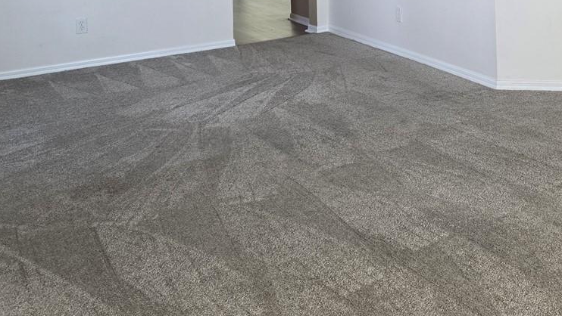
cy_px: -88
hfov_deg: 36.4
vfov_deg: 20.4
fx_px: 805
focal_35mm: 54
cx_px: 494
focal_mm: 6.25
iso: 200
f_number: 1.7
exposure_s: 1/120
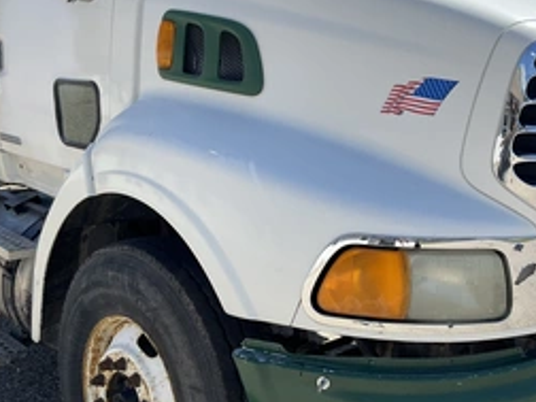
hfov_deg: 41.0
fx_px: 712
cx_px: 325
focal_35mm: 46
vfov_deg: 31.5
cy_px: 213
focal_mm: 3
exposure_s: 1/1035
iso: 25
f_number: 1.8
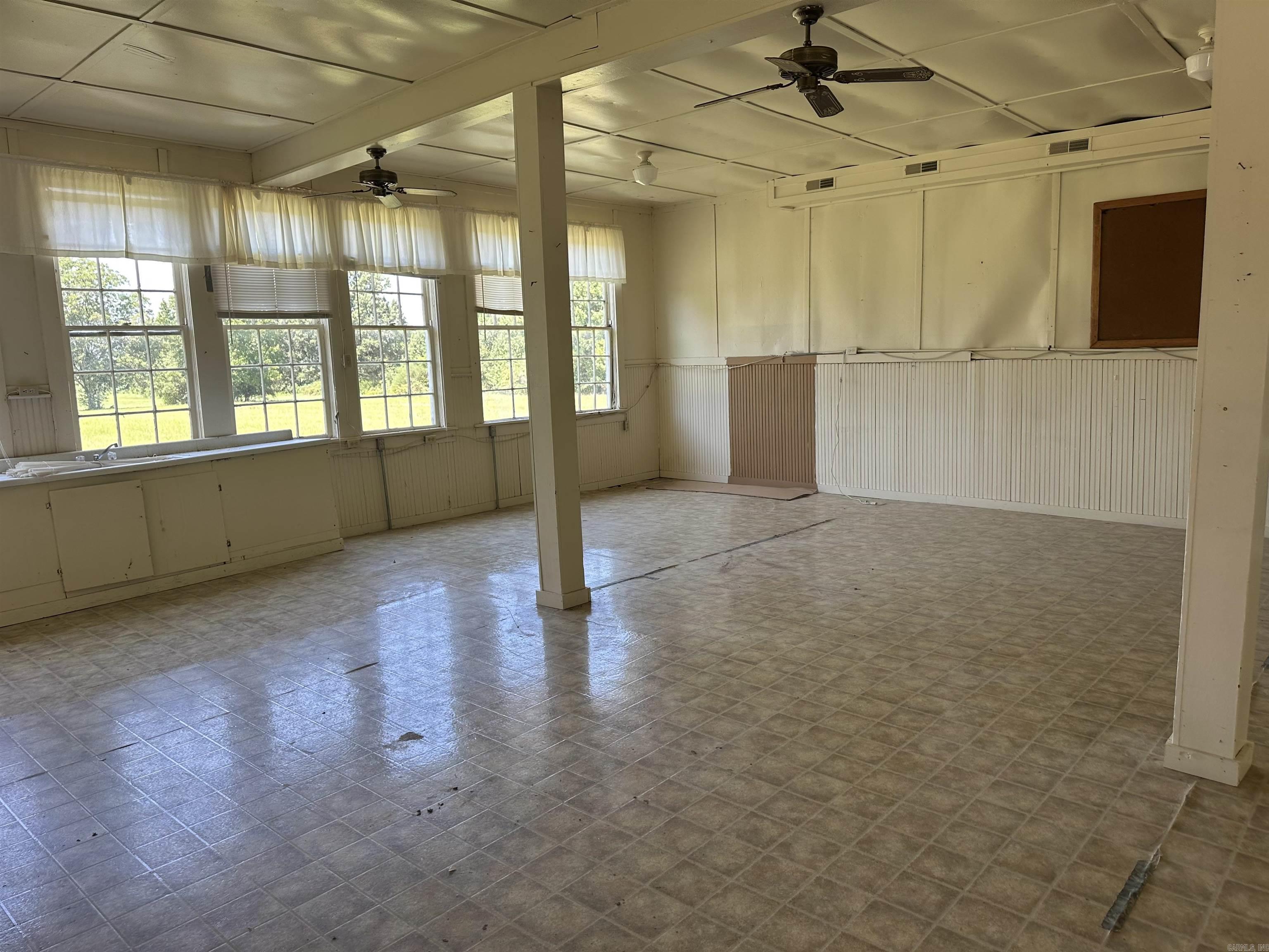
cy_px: 476
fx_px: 880
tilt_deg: -8.7
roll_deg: +1.4
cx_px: 634
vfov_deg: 56.8
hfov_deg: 71.6
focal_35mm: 24
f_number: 1.78
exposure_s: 1/216
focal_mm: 6.86
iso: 80
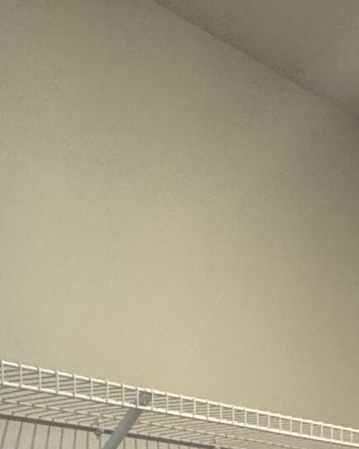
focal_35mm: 75
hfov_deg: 19.2
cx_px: 438
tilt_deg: -12.2
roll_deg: -2.7
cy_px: 777
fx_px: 997
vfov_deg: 19.7
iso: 200
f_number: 2.2
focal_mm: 2.22
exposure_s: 1/120
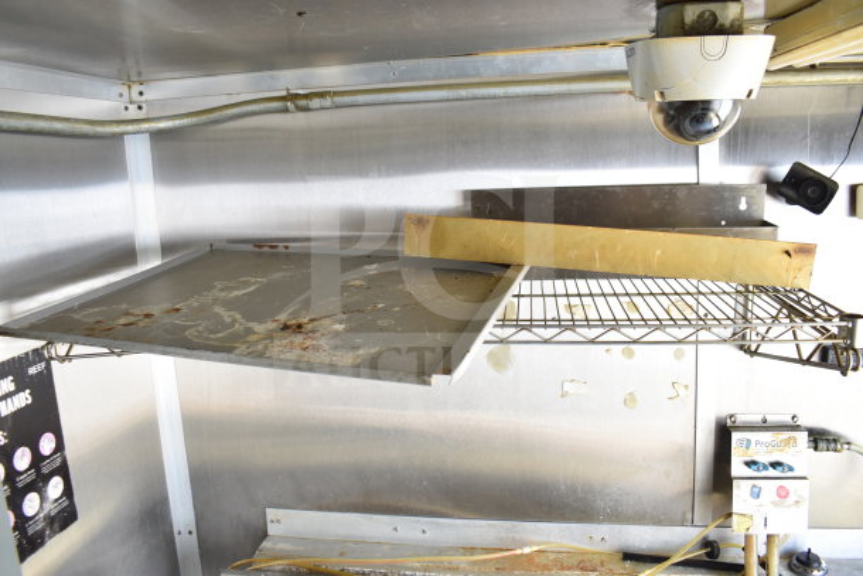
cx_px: 432
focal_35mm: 27
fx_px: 647
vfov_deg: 48.0
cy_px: 288
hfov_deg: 67.4
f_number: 3.5
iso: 640
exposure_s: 1/30
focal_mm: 18
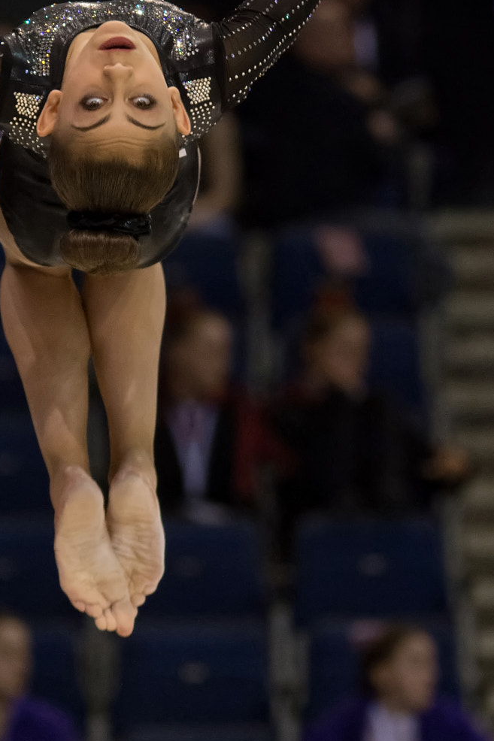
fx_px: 8977
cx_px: 86
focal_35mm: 436
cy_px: 359
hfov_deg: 3.2
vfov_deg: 4.7
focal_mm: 140
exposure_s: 1/1250
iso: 1600
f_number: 2.8
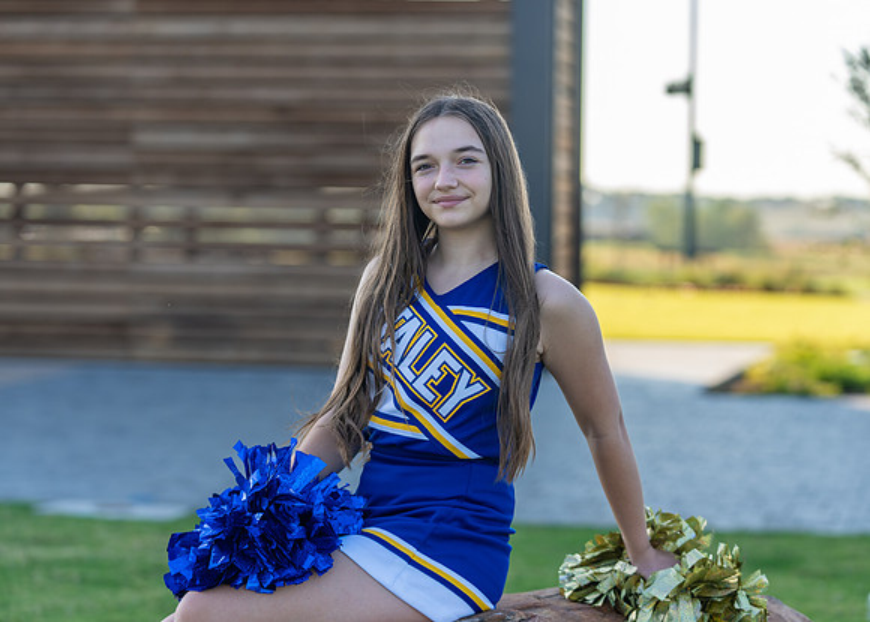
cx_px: 443
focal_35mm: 107
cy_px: 332
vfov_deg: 13.5
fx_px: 2635
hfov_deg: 18.7
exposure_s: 1/400
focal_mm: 94
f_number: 3.2
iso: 100
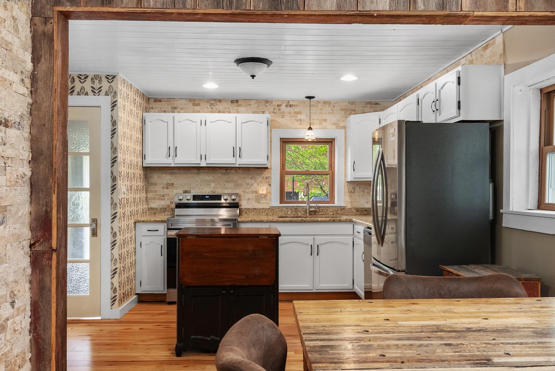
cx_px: 278
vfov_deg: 43.6
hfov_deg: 61.9
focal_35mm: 30
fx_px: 463
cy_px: 186
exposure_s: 1
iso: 800
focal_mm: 20
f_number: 7.1
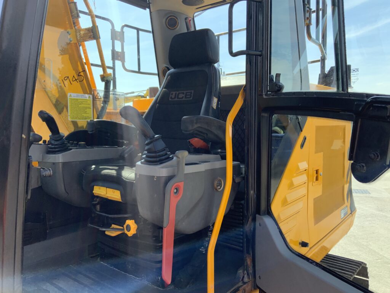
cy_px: 146
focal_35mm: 29
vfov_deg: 48.2
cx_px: 195
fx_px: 327
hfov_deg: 61.7
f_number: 1.8
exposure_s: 1/353
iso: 16
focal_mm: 3
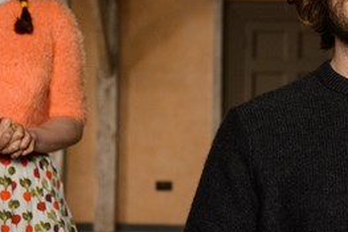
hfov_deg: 16.8
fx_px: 1159
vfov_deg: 11.4
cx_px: 315
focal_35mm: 120
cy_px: 123
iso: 2500
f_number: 5
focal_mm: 45
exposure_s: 1/160
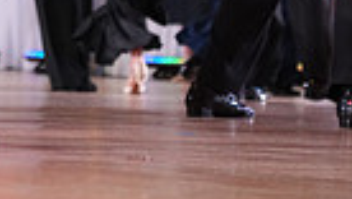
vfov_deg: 3.1
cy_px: -418
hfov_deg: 5.5
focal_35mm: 391
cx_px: -47
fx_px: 3654
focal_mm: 89
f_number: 4
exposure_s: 1/320
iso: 2000
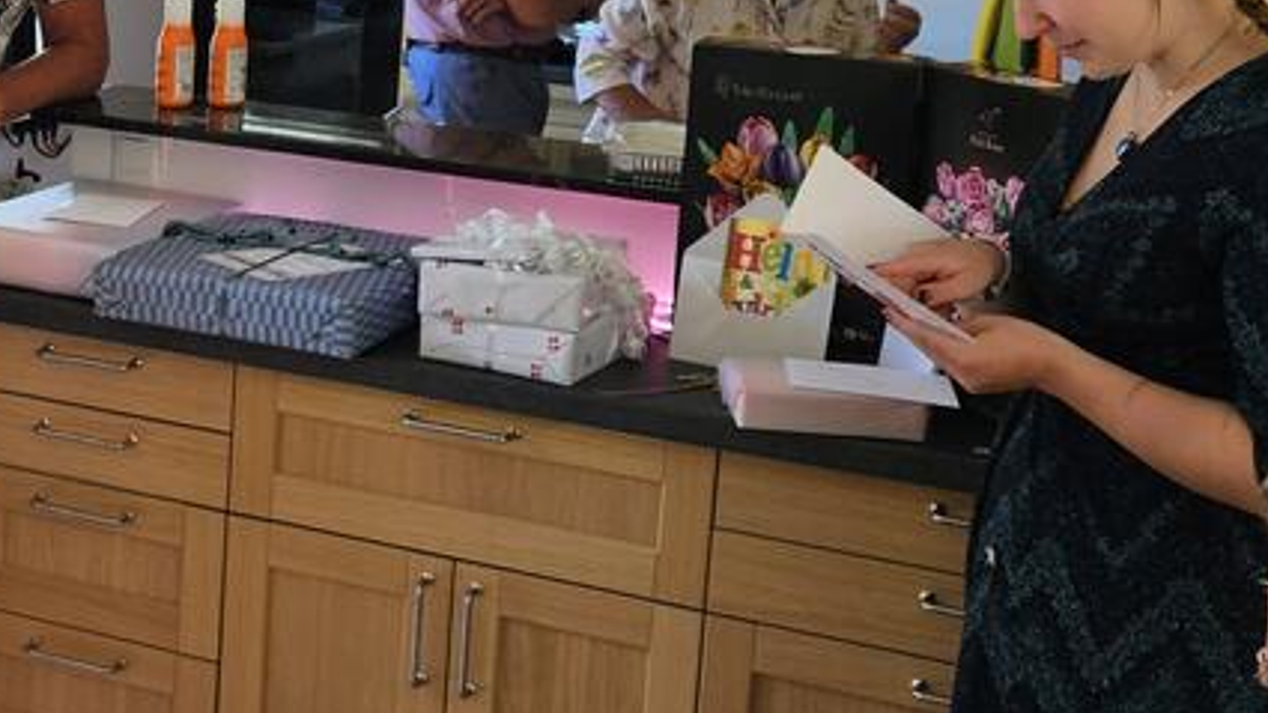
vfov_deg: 17.7
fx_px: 2286
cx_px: 245
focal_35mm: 68
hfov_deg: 30.2
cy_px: 203
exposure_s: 1/180
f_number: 1.8
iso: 100
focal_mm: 5.4
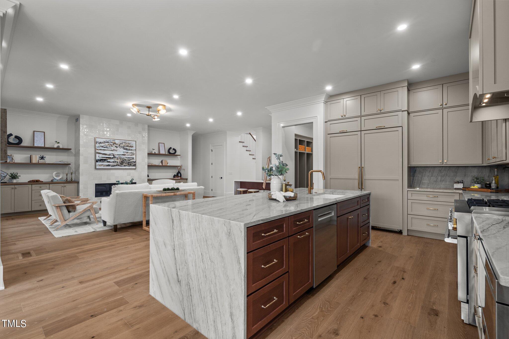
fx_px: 226
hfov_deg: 96.7
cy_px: 170
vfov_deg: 73.7
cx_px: 254
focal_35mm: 16
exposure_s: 1/1.43
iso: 400
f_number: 8
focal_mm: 16
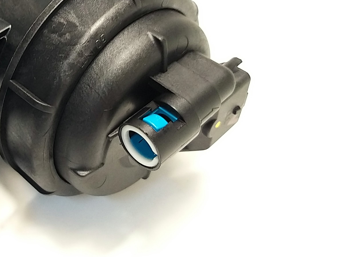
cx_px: 59
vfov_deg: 32.5
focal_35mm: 44
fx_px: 436
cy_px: 78
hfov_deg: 40.8
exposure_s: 1/50
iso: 200
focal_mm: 3.93
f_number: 1.7
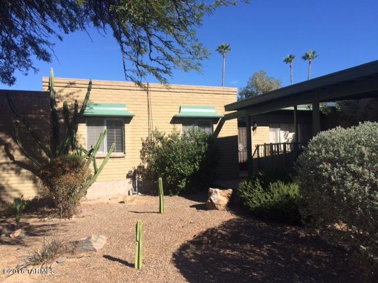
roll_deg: +2.1
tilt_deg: +2.6
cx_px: 189
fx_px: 317
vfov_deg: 48.2
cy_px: 142
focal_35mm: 29
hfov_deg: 61.7
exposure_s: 1/1866
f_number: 2.2
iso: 32
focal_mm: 4.15
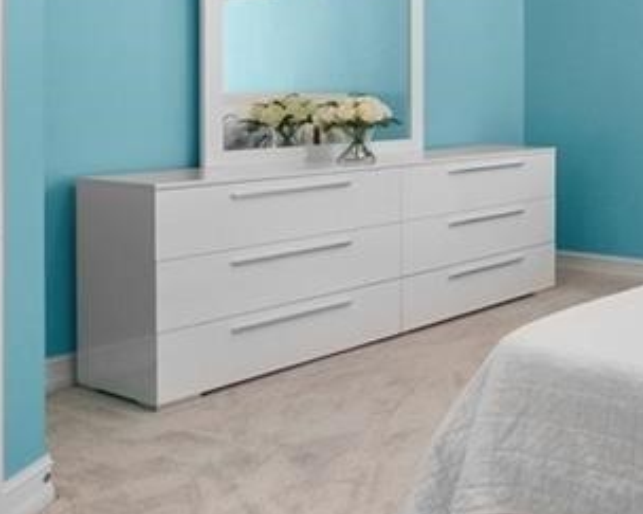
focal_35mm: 38
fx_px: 723
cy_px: 86
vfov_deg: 37.4
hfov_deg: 32.8
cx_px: 871
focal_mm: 12
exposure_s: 1/25
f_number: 9
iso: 2000
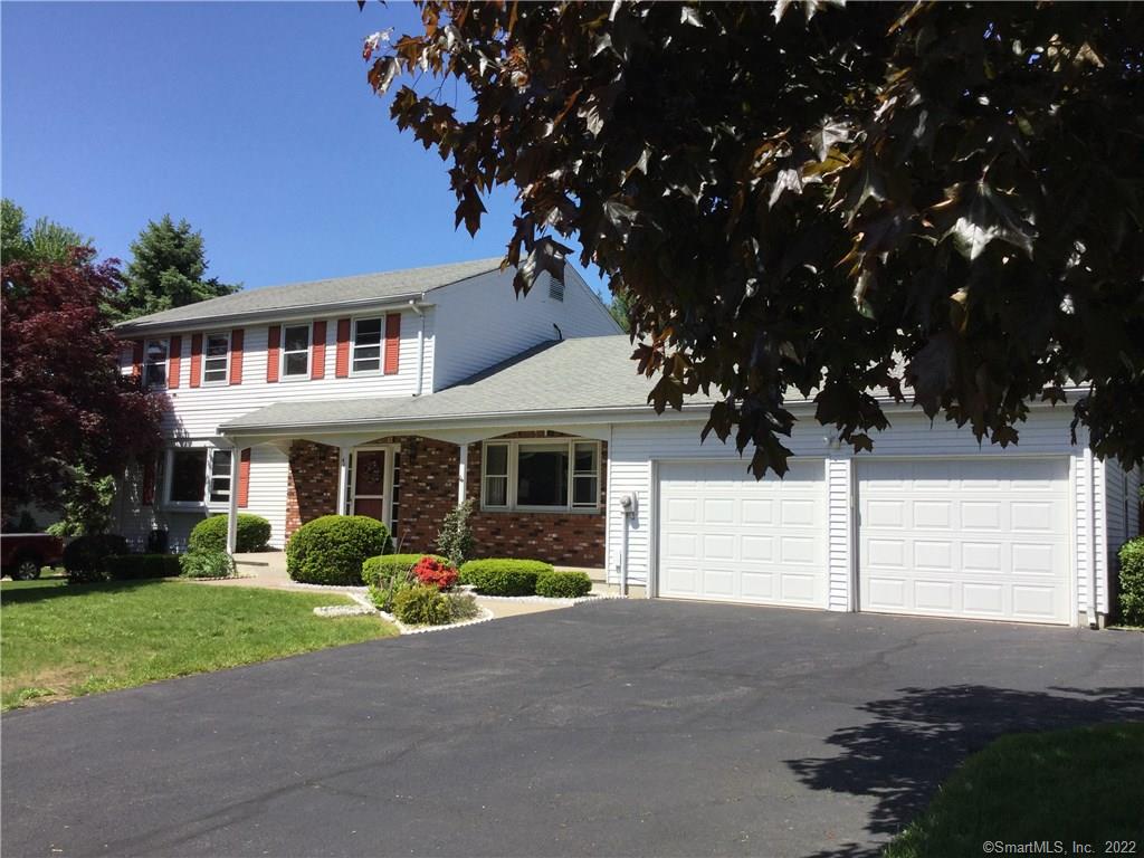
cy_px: 429
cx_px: 572
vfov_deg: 45.4
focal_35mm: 31
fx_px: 1024
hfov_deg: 58.4
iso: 25
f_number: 2.4
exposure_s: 1/1381
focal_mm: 3.3
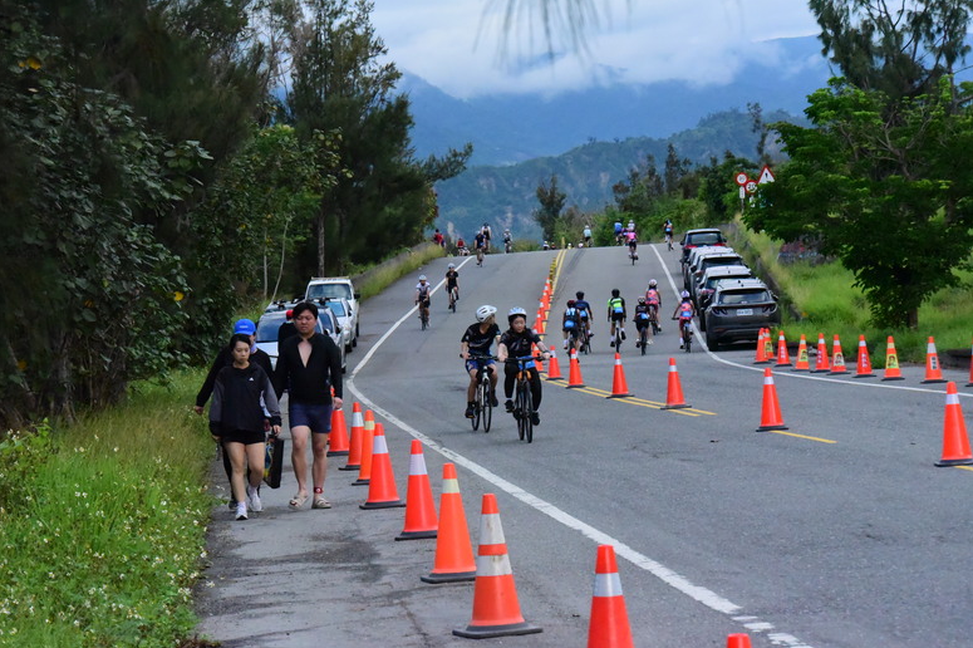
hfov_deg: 15.1
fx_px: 3674
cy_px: 323
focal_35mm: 136
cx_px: 485
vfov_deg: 10.1
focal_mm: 135
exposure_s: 1/3200
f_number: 14
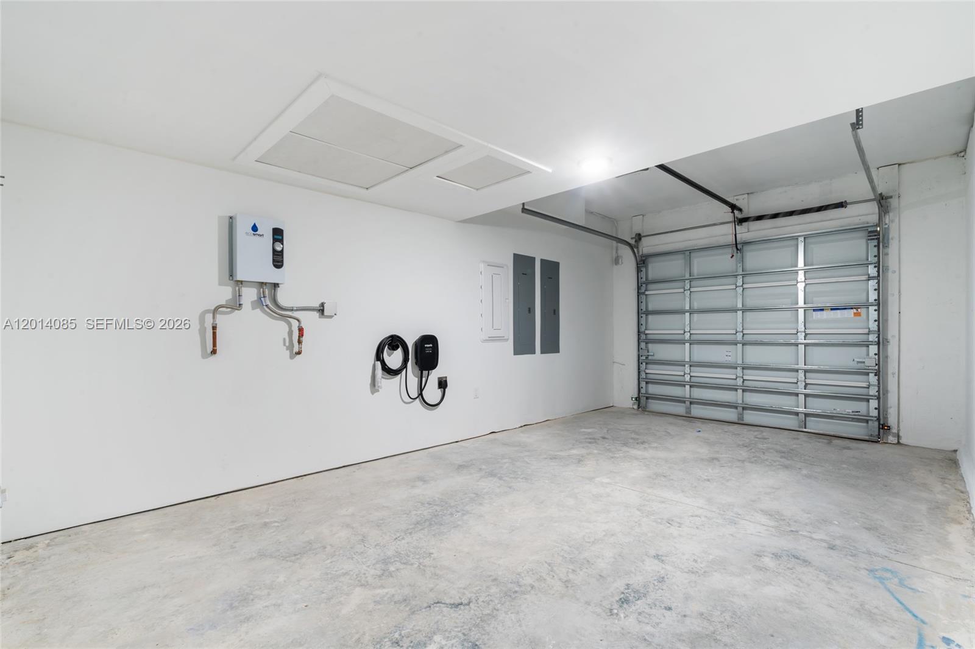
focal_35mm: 16
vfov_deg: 73.7
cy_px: 324
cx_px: 488
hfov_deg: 96.7
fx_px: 433
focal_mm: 16
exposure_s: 10
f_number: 14
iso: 250
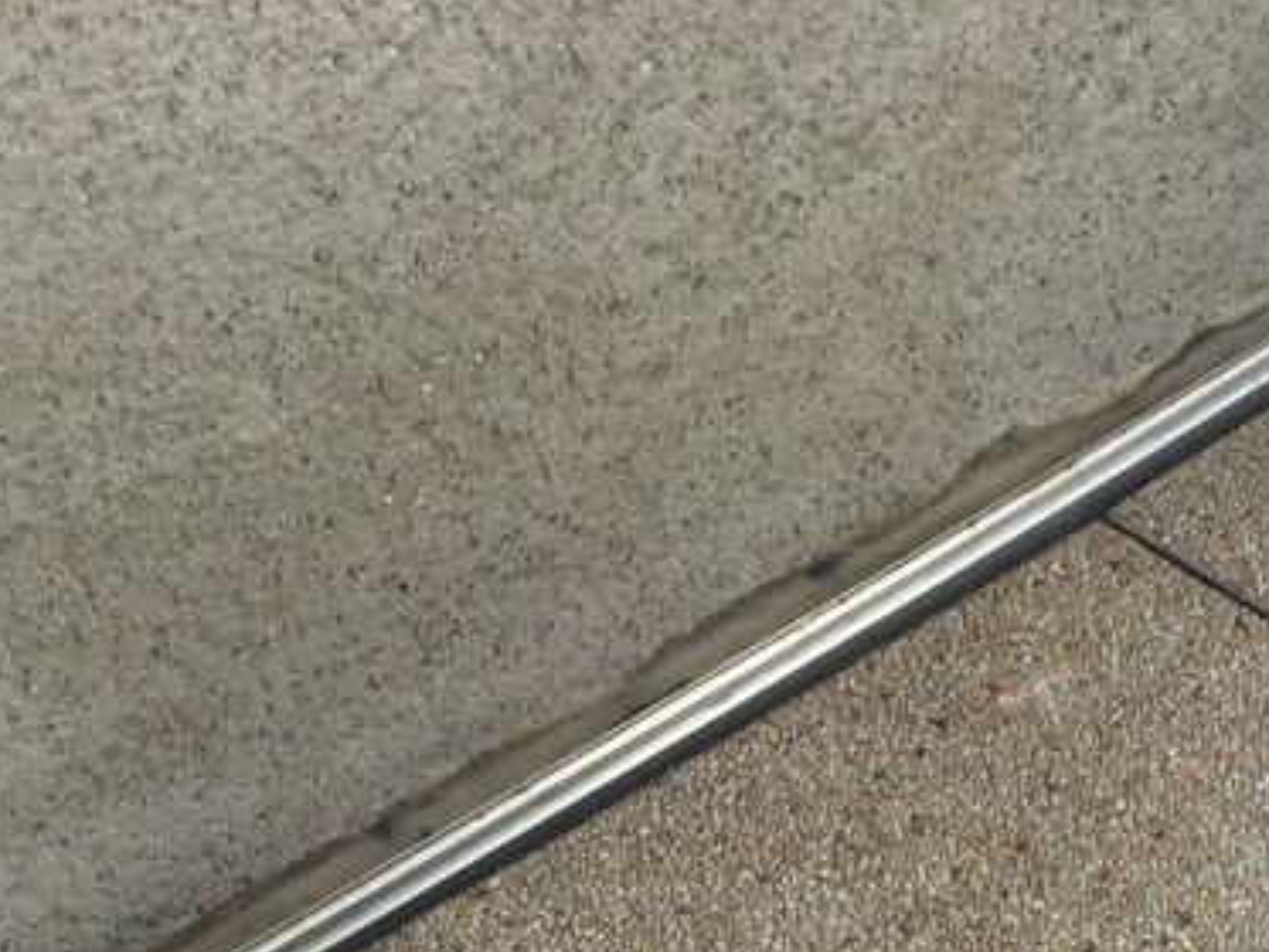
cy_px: 1265
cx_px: 1249
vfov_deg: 16.7
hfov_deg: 22.7
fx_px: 3044
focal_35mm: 83
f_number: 2.4
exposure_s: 1/107
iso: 25
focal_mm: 3.3
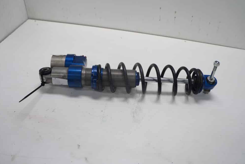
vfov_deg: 46.4
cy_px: 81
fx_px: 191
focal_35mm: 28
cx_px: 118
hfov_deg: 65.4
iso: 160
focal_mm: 18
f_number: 4.5
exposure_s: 1/60
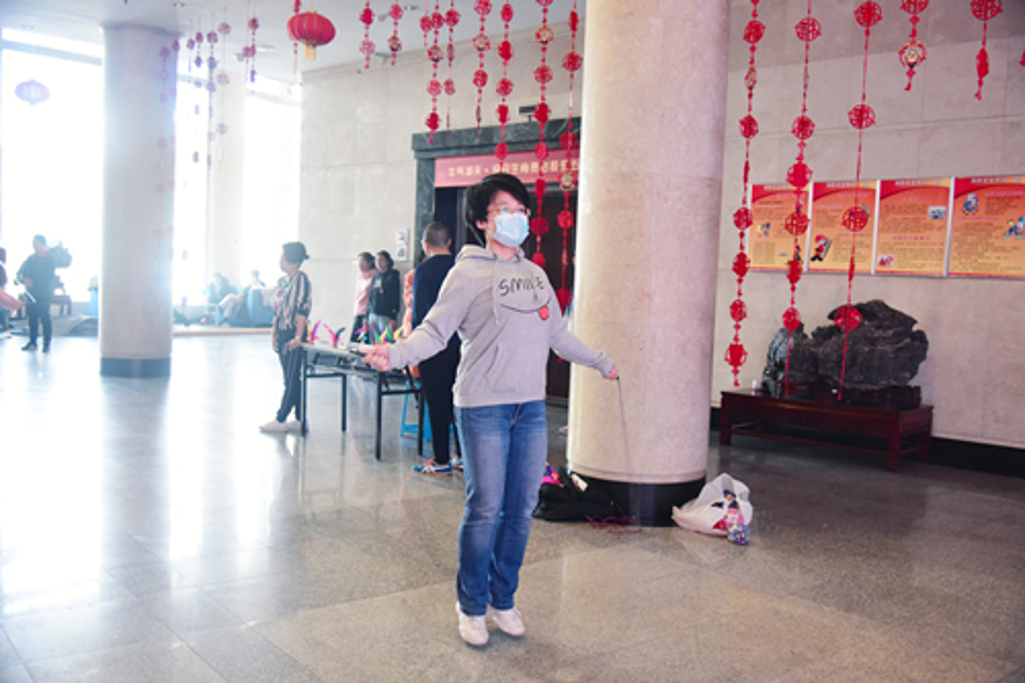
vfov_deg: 38.9
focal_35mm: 34
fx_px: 968
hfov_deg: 55.8
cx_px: 512
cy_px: 342
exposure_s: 1/200
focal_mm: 34
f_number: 4
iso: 3200
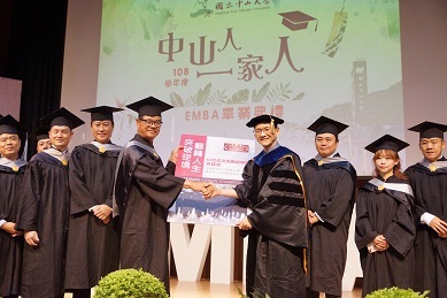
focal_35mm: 37
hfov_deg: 51.9
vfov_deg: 35.9
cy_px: 146
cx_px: 221
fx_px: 459
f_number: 2.8
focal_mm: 24
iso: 2000
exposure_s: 1/320
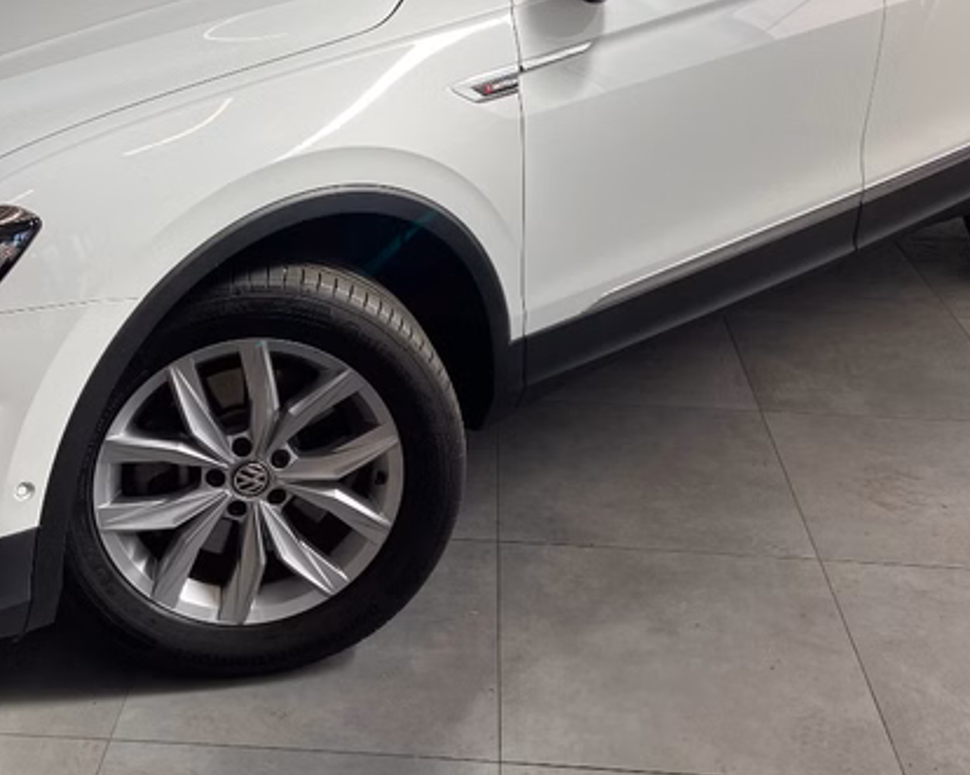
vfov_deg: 30.2
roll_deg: +0.3
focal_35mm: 49
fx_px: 1406
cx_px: 377
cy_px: 173
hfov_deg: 37.9
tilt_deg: -19.1
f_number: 1.8
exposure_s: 1/330
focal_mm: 4.25
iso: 32
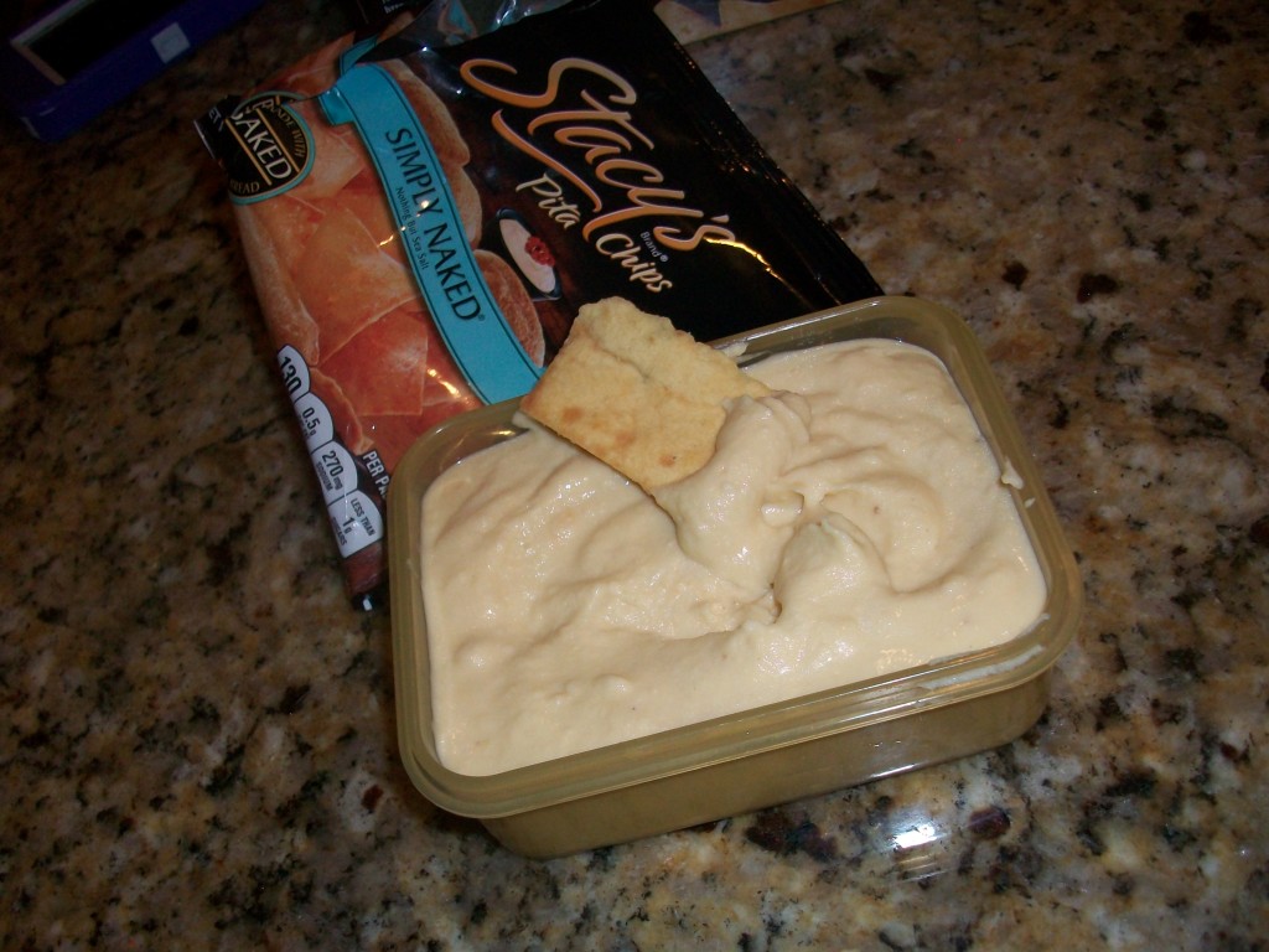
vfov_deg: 41.8
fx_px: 1246
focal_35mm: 34
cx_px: 634
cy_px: 476
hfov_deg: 54.0
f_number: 2.8
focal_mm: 5.7
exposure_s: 1/60
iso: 120
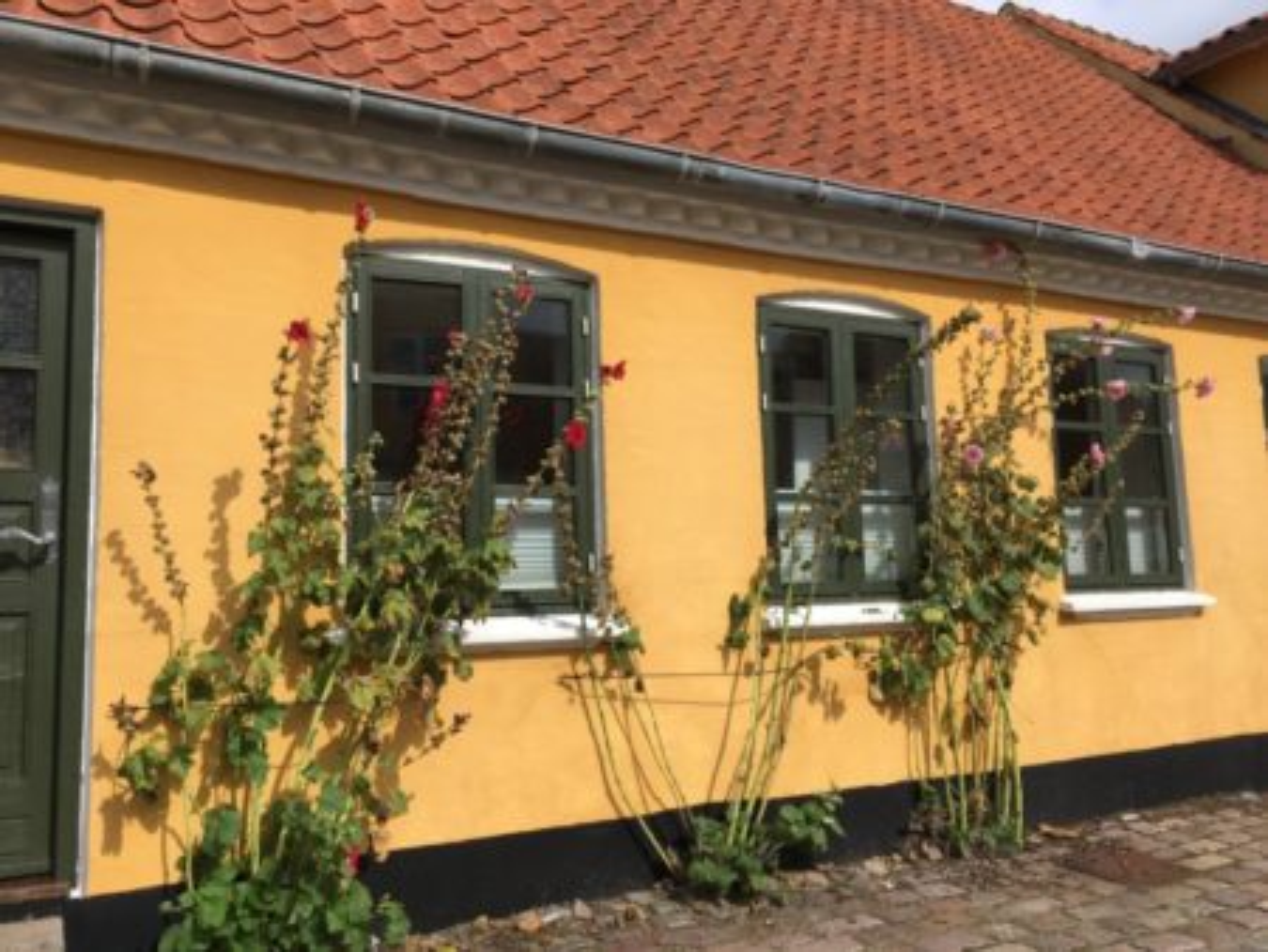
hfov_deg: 61.6
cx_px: 634
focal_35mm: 29
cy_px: 476
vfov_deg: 48.3
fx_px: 1063
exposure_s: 1/2024
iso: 25
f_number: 2.2
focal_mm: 4.15
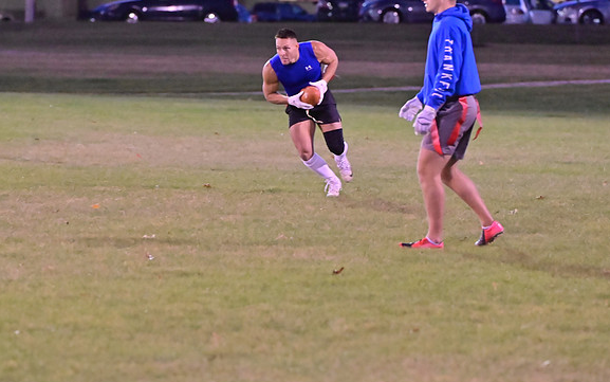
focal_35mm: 246
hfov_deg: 8.5
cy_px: 179
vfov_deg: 5.3
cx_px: 306
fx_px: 4091
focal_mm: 160
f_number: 4
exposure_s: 1/250
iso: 6400
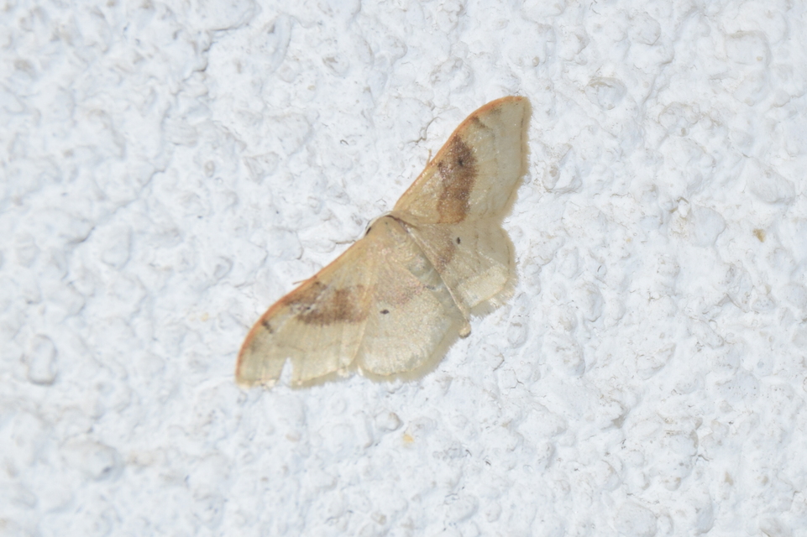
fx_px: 4706
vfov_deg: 6.5
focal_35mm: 210
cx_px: 404
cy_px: 268
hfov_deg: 9.8
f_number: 7.1
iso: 320
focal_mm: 140
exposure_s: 1/60
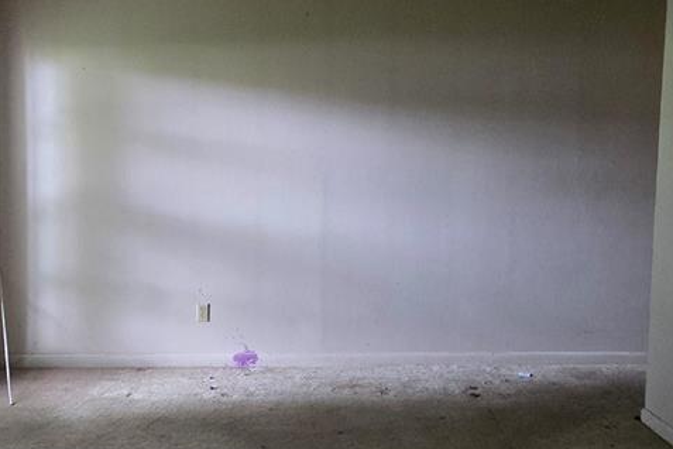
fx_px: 636
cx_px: 316
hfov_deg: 55.8
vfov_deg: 38.8
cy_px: 203
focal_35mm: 34
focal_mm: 2.2
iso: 1000
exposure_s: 1/60
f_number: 2.2
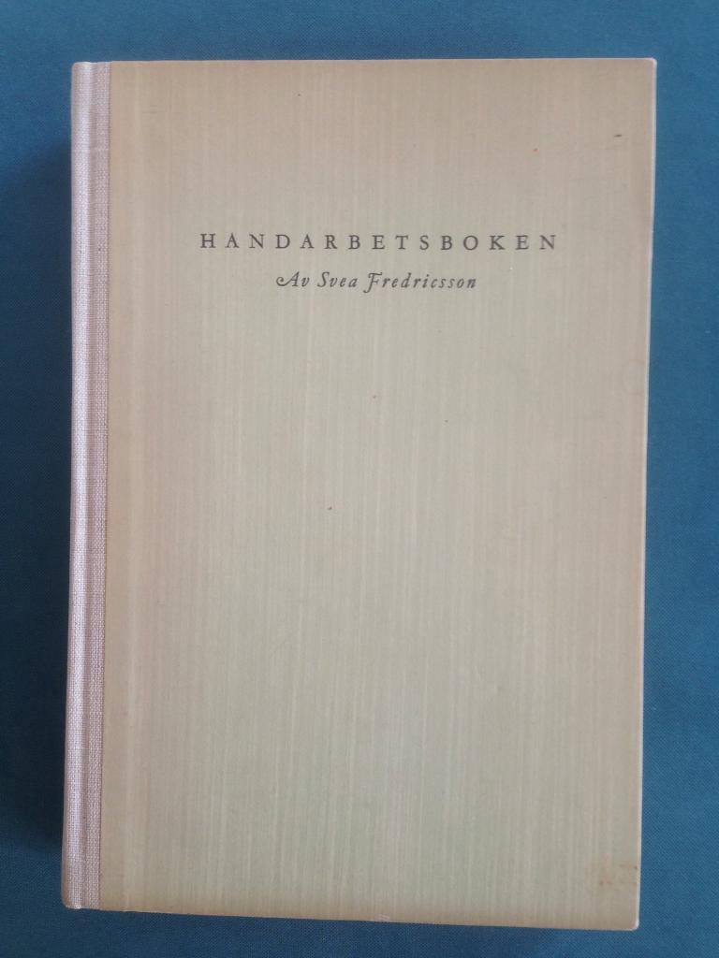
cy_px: 479
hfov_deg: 42.9
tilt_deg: -85.9
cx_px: 360
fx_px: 914
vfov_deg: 55.4
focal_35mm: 33
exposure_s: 1/24
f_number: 2.4
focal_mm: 4.12
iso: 50
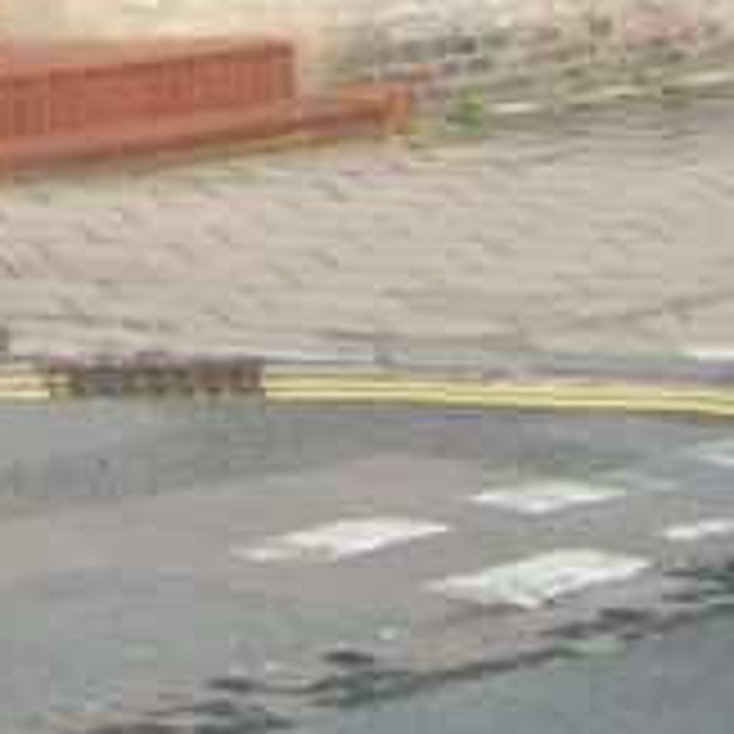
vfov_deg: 7.9
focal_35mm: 205
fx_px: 4918
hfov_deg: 8.1
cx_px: -838
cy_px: -1087
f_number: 4.9
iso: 64
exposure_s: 1/400
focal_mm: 6.1
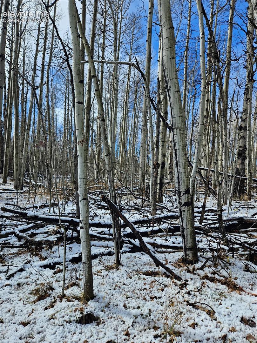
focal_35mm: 23
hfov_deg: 58.8
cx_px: 128
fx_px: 228
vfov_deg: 73.9
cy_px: 172
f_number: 1.8
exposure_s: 1/1422
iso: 25
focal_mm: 5.4
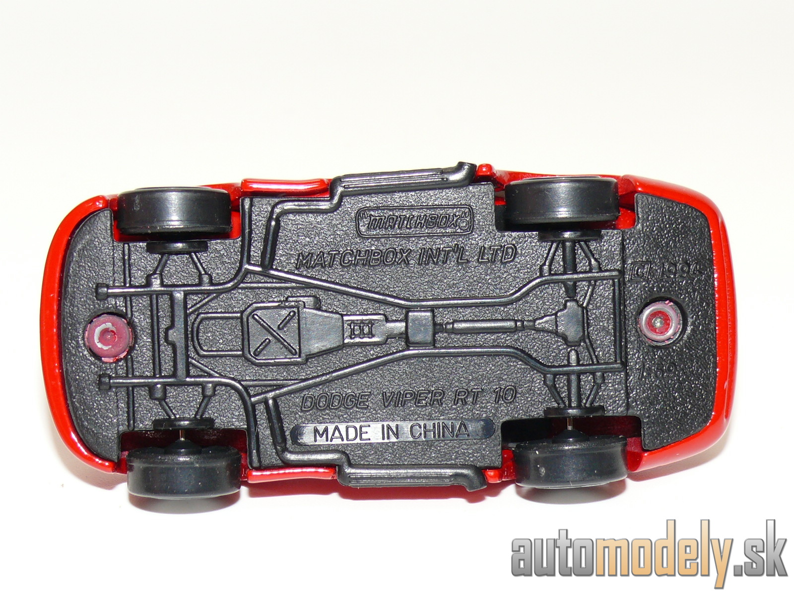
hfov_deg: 19.3
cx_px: 397
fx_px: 2340
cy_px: 298
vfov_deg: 14.5
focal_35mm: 102
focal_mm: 13.3
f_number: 4
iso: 100
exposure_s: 1/30
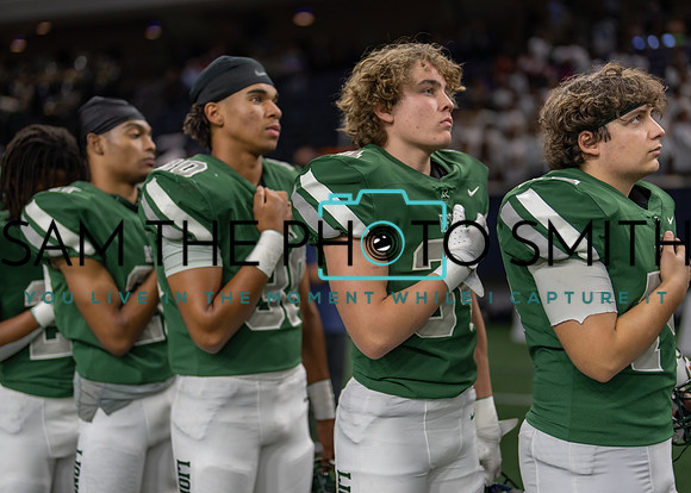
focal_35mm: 52
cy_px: 246
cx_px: 346
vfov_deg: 27.0
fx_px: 1028
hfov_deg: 37.2
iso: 160
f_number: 1.2
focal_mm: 50
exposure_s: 1/500
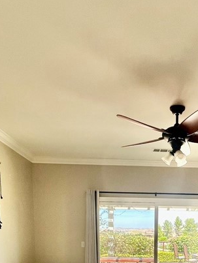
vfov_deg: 45.7
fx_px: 251
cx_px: 150
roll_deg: -1.4
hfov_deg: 41.7
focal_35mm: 33
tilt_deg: -8.0
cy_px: 268
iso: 40
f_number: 1.8
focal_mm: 1.57
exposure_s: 1/120
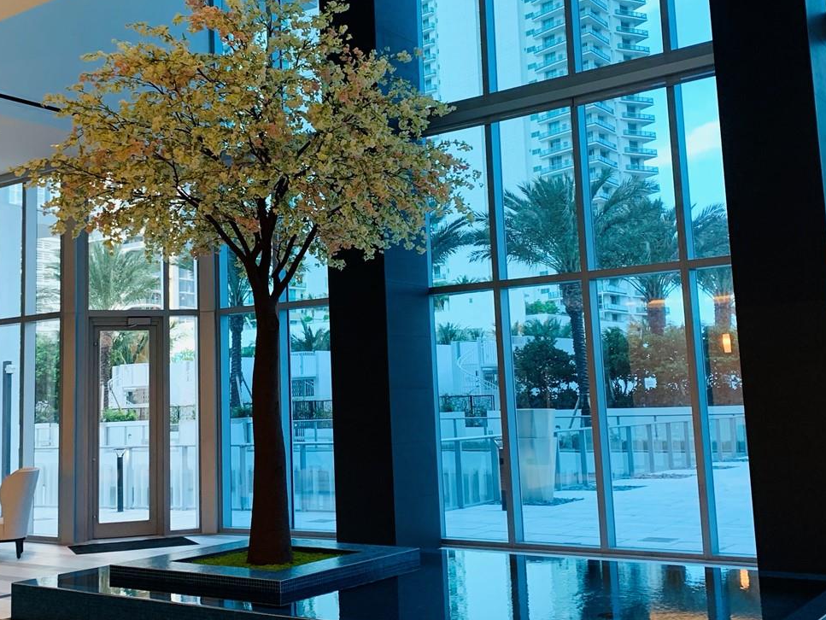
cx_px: 316
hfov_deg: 43.5
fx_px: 1026
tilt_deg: +8.8
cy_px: 272
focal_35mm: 43
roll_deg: +0.8
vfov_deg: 33.6
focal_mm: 4.25
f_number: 1.8
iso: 80
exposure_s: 1/60
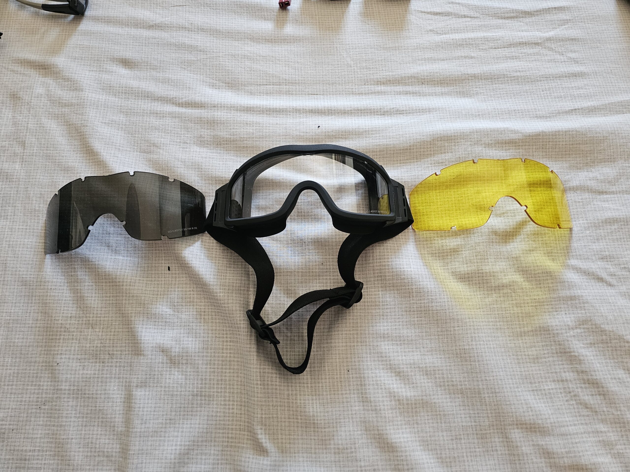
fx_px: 419
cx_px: 315
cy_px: 236
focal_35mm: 23
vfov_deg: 58.9
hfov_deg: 73.9
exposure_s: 1/120
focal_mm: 6.3
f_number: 1.7
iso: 640
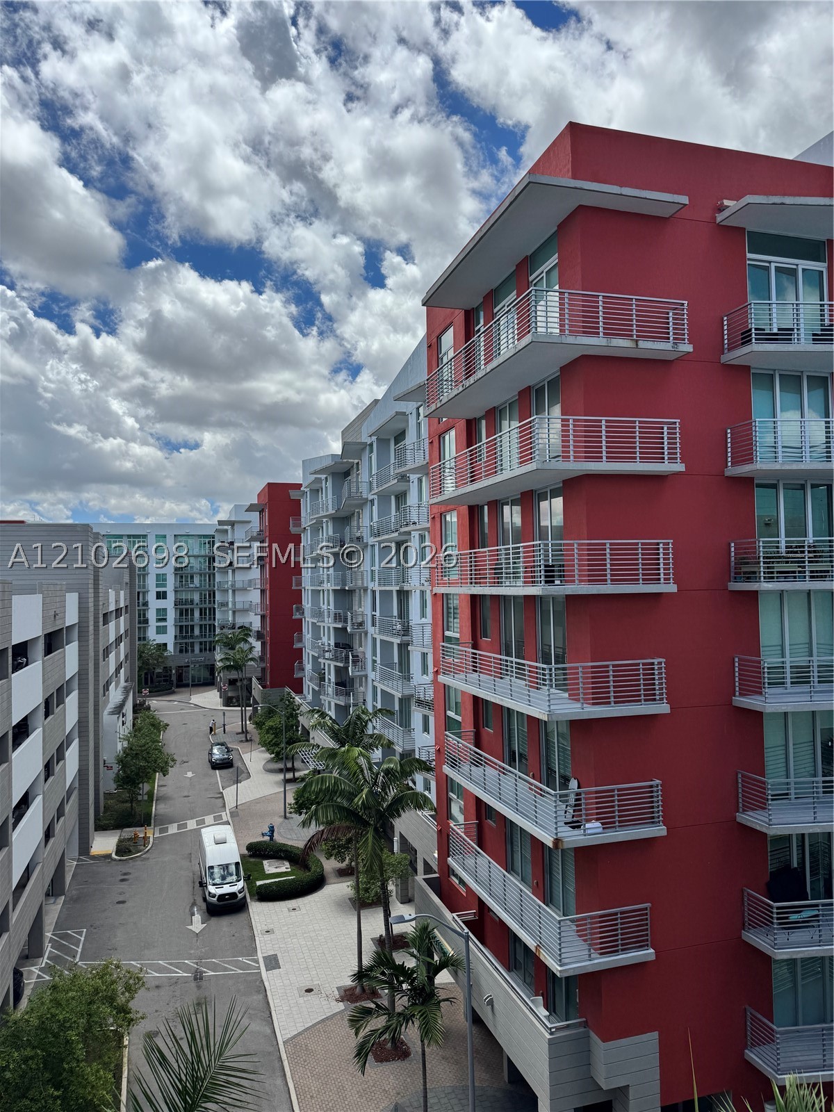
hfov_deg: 56.8
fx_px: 771
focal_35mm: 24
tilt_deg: +2.6
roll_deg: +1.2
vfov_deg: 71.6
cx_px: 417
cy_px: 556
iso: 80
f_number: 1.78
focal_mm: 6.76
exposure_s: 1/7092
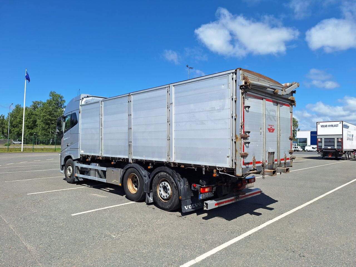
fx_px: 237
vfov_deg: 58.9
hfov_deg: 73.9
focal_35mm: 23
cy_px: 134
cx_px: 178
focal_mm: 5.54
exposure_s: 1/2558
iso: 40
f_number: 1.8
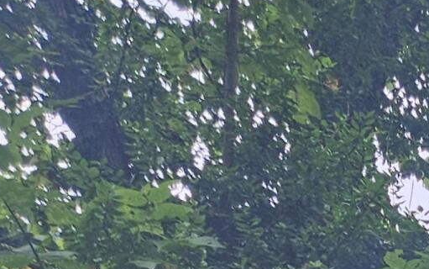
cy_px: 775
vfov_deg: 8.0
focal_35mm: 143
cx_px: 977
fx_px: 1673
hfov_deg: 12.1
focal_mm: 5.4
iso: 25
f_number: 1.8
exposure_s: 1/188
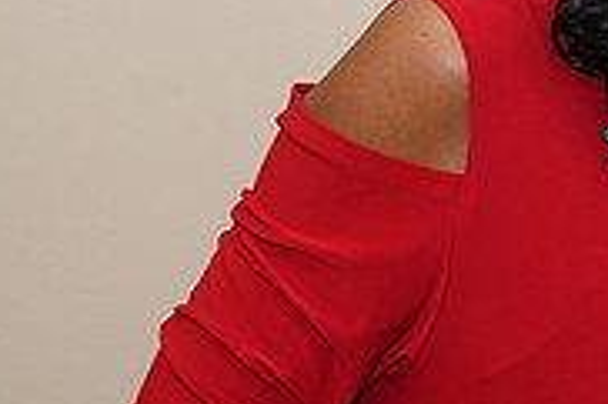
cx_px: 872
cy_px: -209
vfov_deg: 8.9
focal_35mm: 150
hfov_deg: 13.1
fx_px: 2531
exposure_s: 1/200
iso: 800
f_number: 4
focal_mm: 47
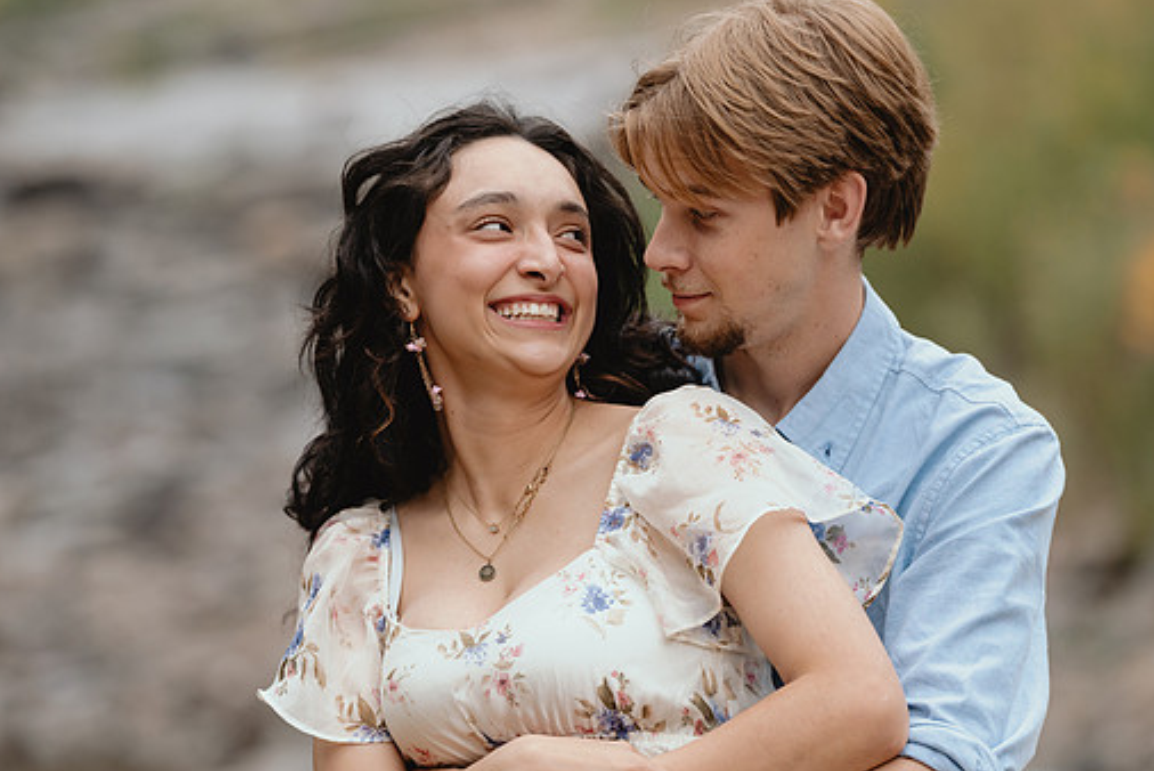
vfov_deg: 7.0
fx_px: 6286
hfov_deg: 10.5
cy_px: 375
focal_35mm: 196
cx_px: 525
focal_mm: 171
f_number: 3.5
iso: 320
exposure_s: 1/250
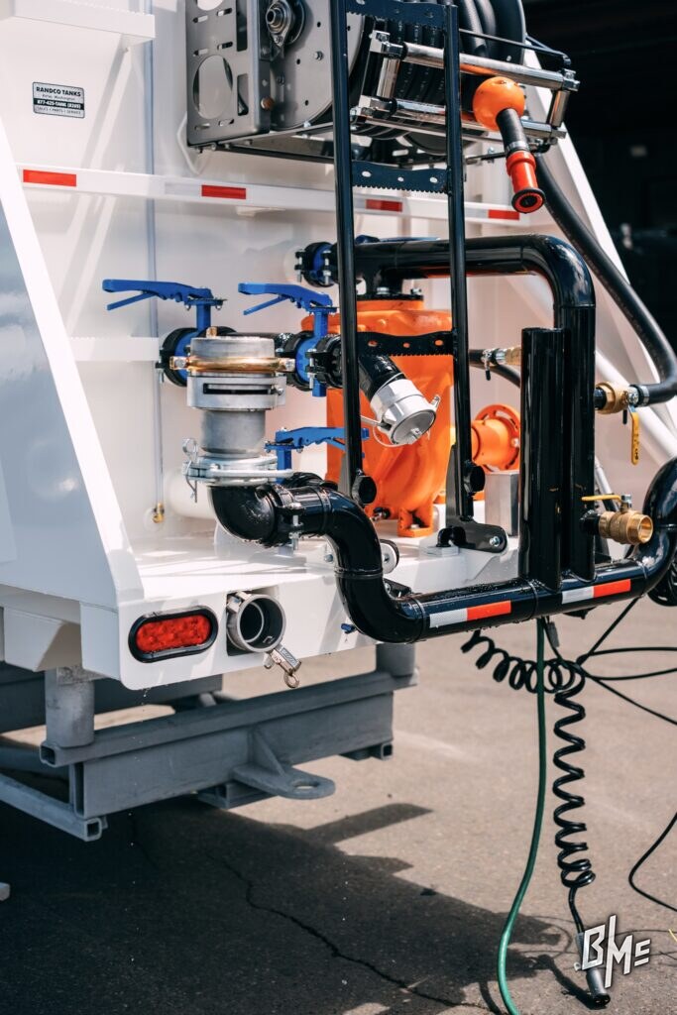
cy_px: 508
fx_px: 1410
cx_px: 338
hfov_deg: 27.0
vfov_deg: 39.6
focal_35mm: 50
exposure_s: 1/1600
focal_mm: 33
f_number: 2
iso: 100
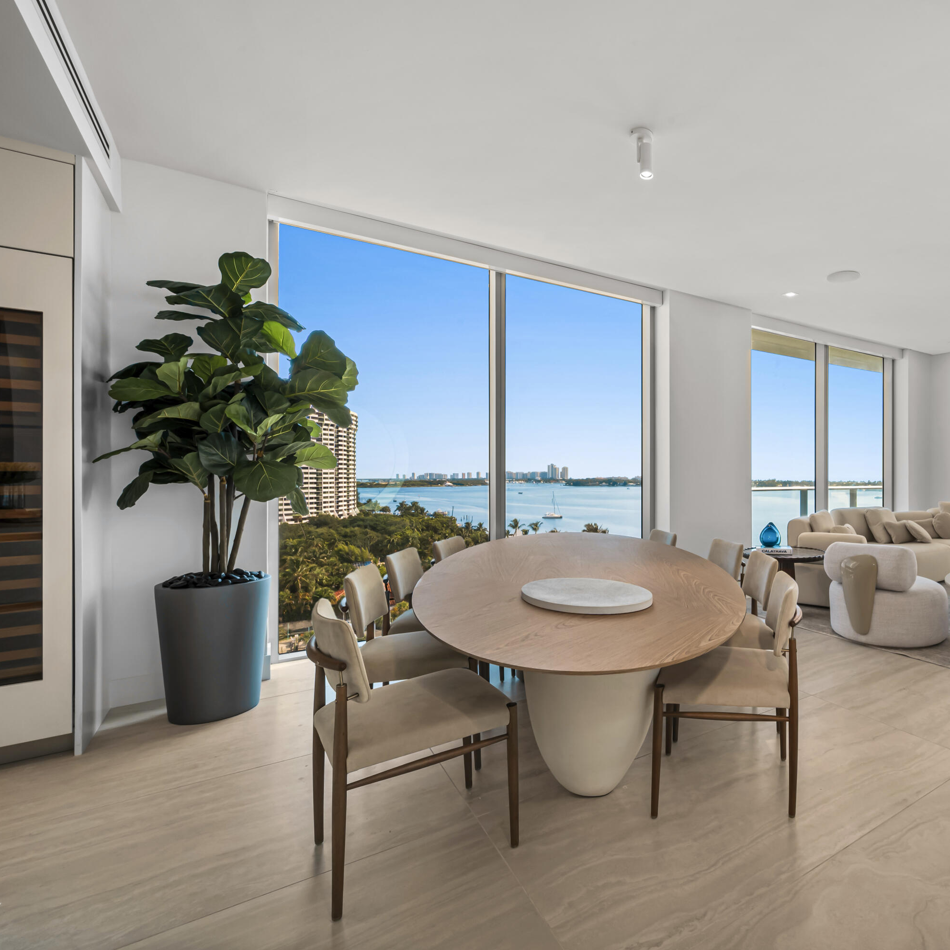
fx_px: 559
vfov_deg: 80.7
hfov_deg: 75.8
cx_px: 693
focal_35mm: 18
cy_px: 472
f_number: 14
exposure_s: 1/15
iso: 320
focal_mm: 14
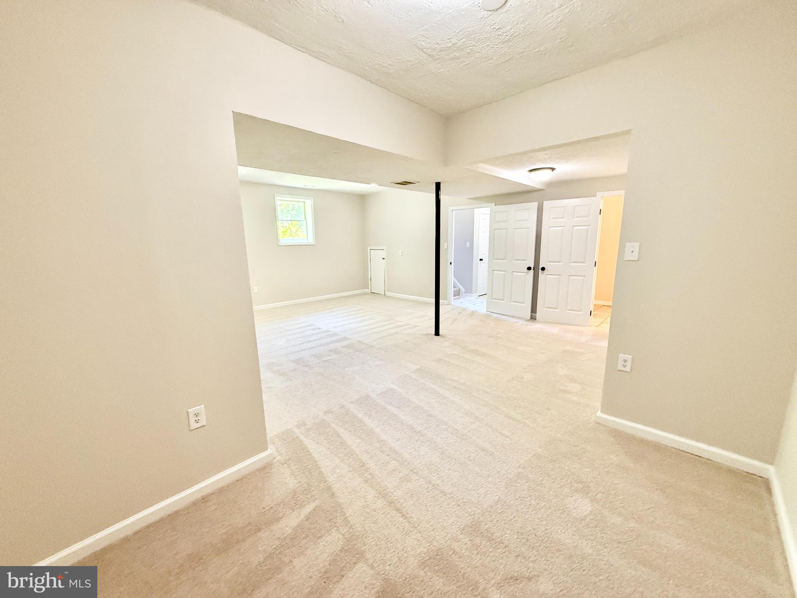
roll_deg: +0.2
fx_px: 322
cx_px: 398
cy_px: 299
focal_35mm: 14
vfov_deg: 85.7
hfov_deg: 102.1
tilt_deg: -9.8
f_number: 2.2
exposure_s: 1/120
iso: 500
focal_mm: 2.22
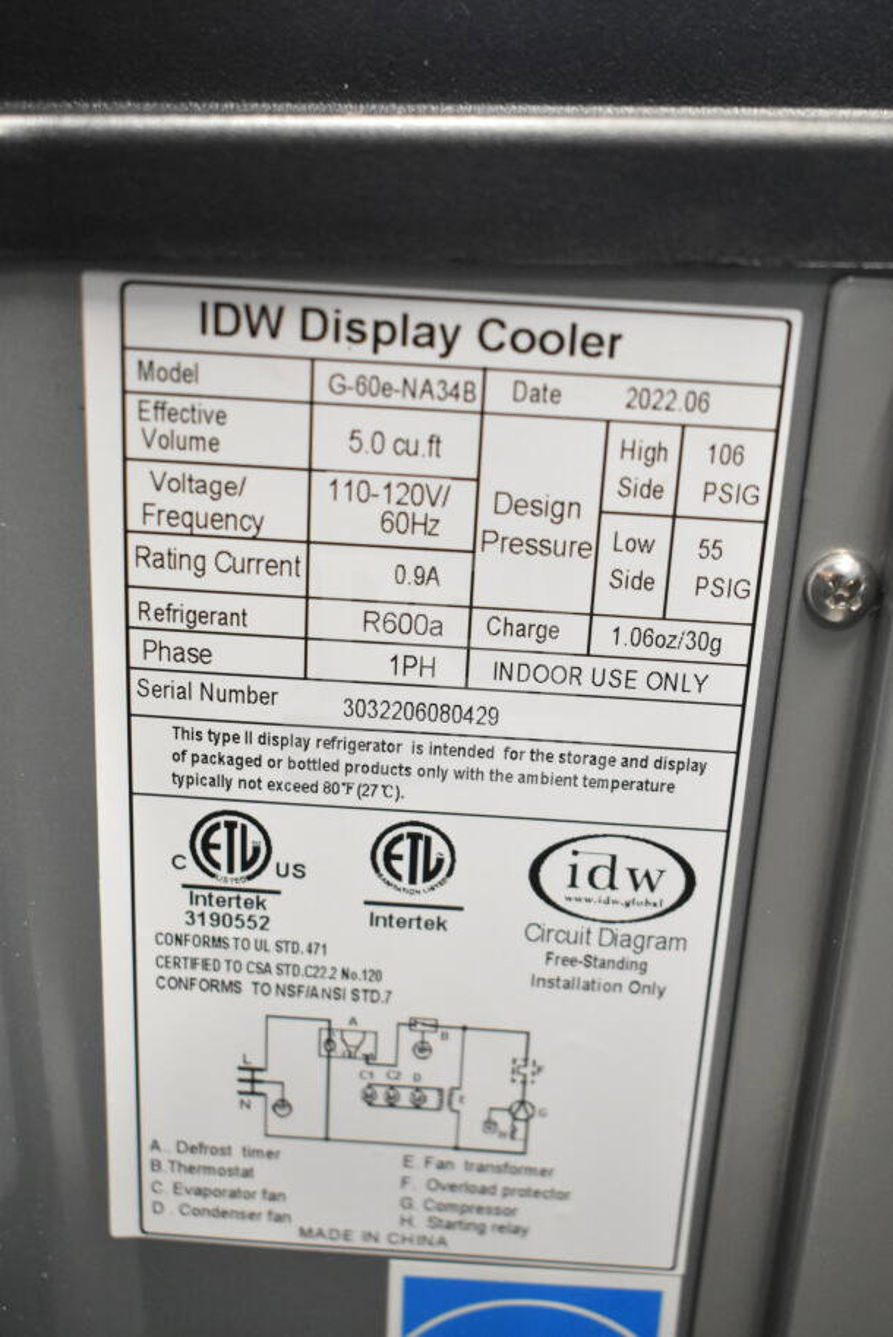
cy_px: 668
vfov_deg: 43.6
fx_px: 1673
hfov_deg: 29.9
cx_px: 446
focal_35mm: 45
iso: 4000
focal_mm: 30
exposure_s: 1/50
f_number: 4.2
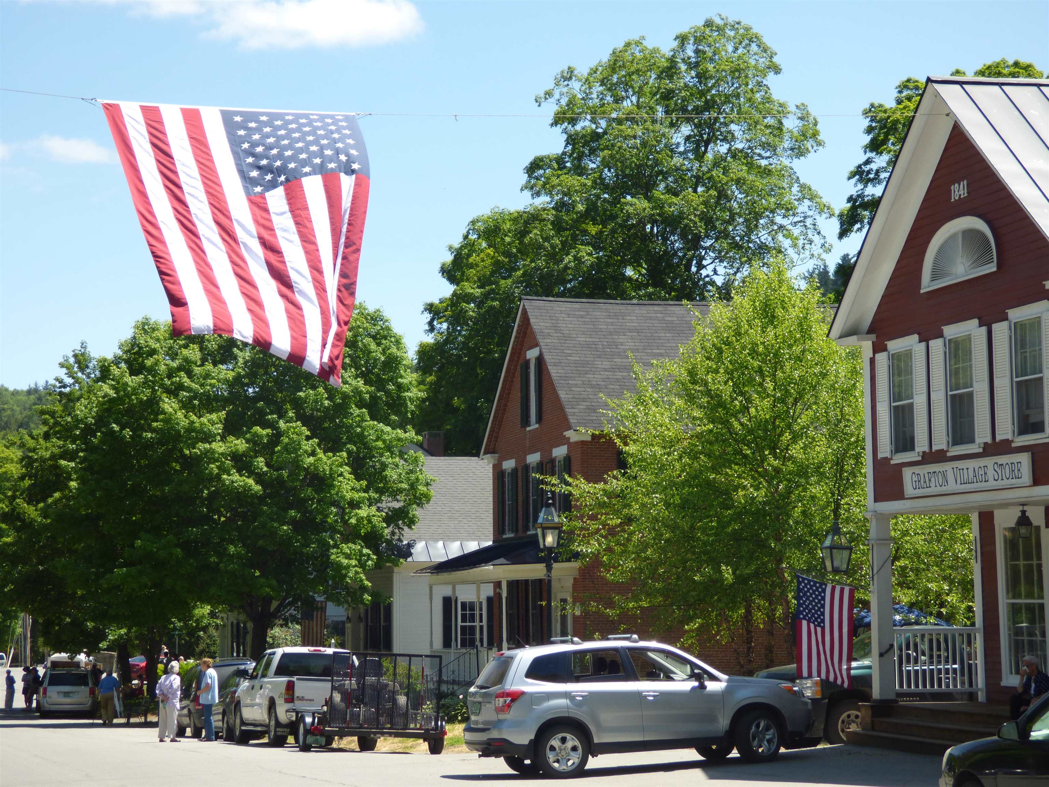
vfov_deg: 18.4
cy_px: 394
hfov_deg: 24.4
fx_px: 2424
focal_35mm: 80
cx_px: 524
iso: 100
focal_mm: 14.33
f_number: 4.5
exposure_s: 1/400
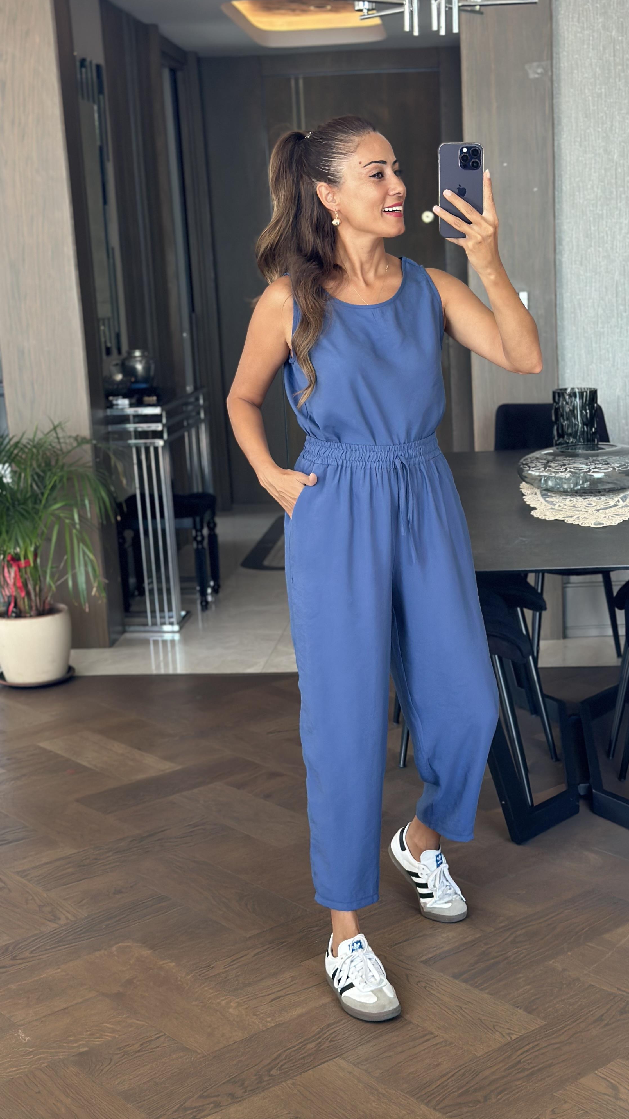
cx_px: 394
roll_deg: +3.5
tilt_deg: -16.2
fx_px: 1571
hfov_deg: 22.6
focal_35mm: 53
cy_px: 565
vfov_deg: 39.2
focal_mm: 6.86
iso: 125
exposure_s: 1/112
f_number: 1.78
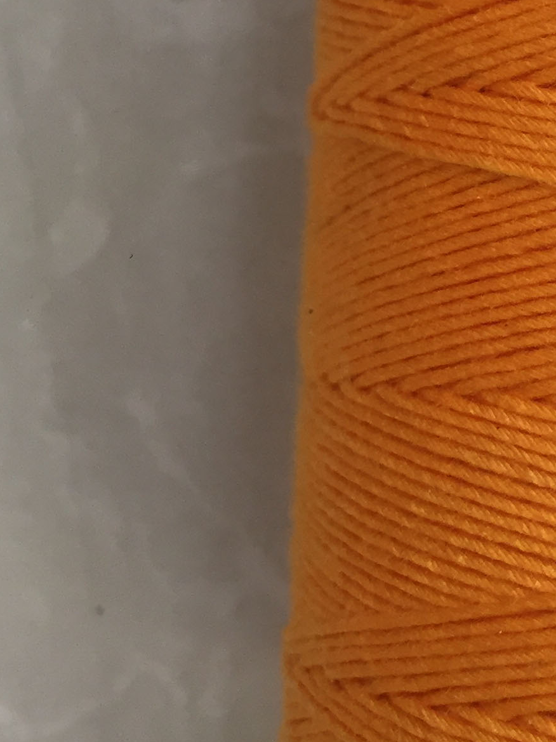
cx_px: 668
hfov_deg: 17.4
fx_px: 1736
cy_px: 135
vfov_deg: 23.7
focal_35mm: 81
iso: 50
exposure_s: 1/33
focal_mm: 4.15
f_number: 2.2
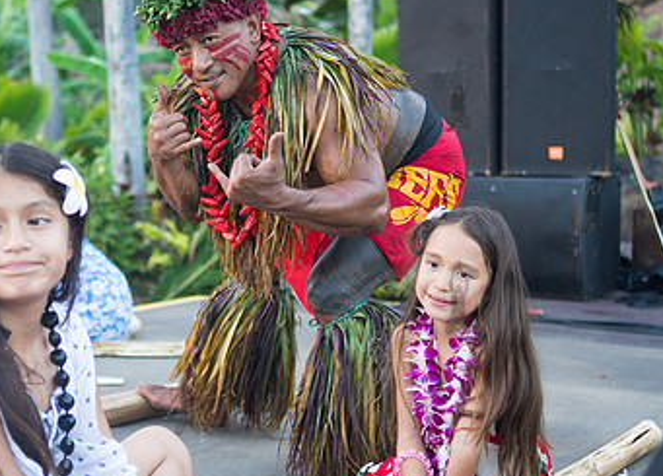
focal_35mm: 66
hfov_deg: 29.7
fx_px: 1245
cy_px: 173
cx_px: 264
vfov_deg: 21.6
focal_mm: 35
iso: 800
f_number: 2.5
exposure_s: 1/320
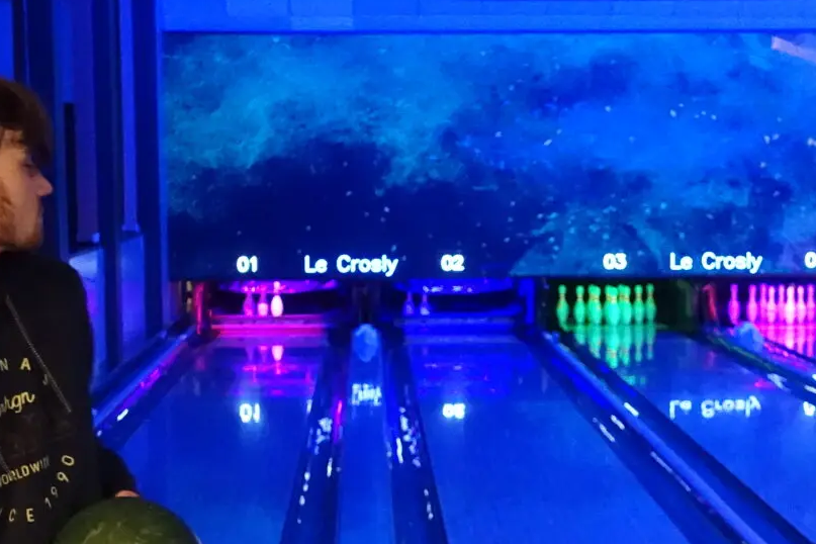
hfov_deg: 17.9
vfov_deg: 11.9
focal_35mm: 114
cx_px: 512
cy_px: 506
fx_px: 2584
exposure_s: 1/160
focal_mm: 16.84
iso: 4000
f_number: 2.8
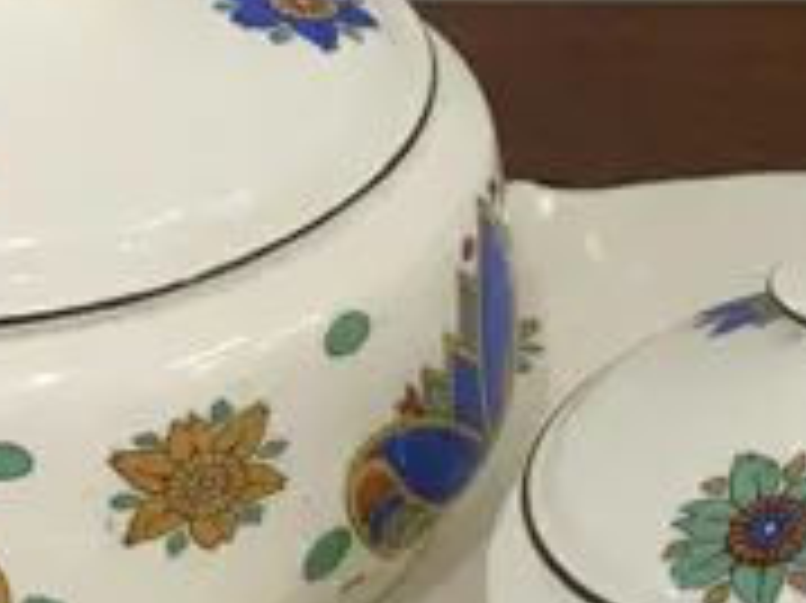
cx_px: 1234
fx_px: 3467
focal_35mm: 149
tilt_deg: -32.9
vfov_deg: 9.9
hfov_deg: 12.6
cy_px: 297
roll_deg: +0.4
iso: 50
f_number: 1.8
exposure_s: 1/50
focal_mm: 4.25
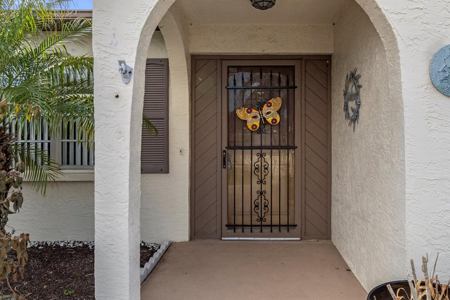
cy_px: 128
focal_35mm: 27
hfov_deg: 67.9
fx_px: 332
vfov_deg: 48.4
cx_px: 256
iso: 320
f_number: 8
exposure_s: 1/200
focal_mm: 15
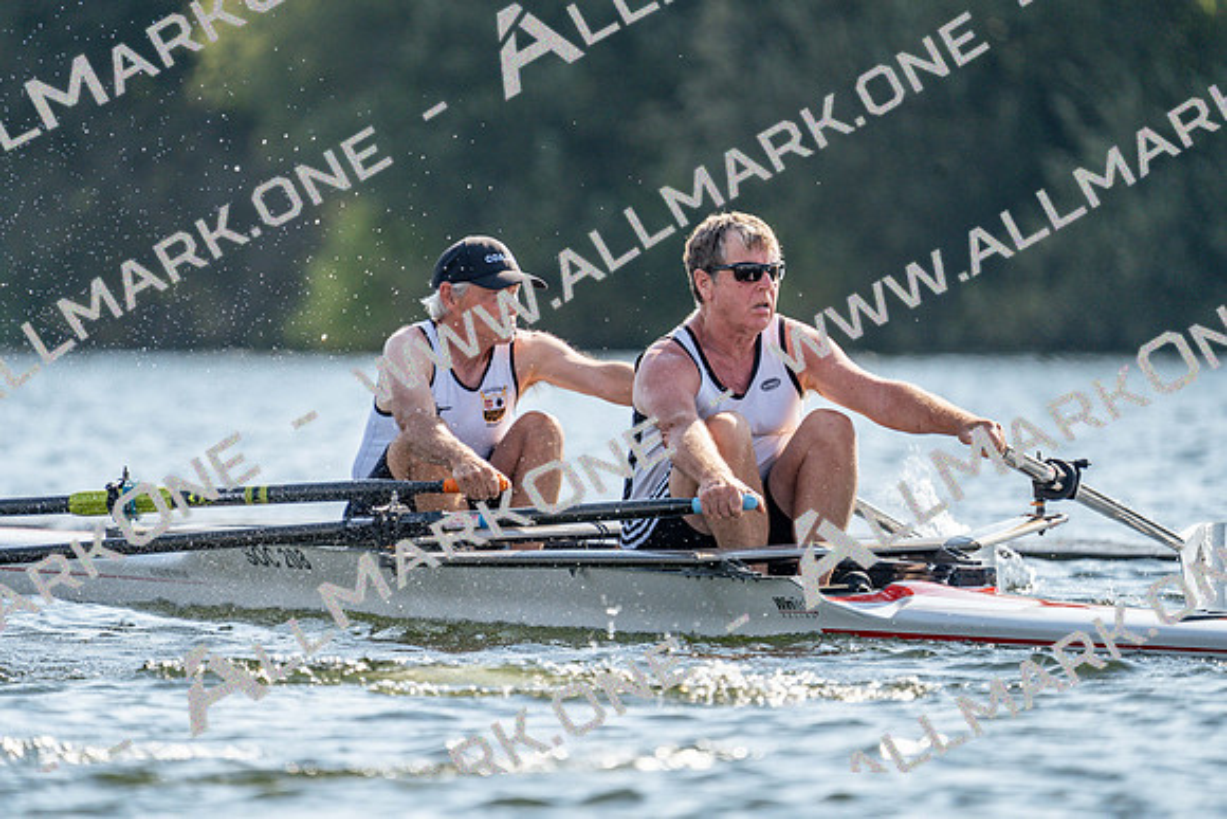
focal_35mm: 547
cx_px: 614
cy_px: 410
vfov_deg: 2.5
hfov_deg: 3.8
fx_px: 18647
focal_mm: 547
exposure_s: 1/1600
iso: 400
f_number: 6.3
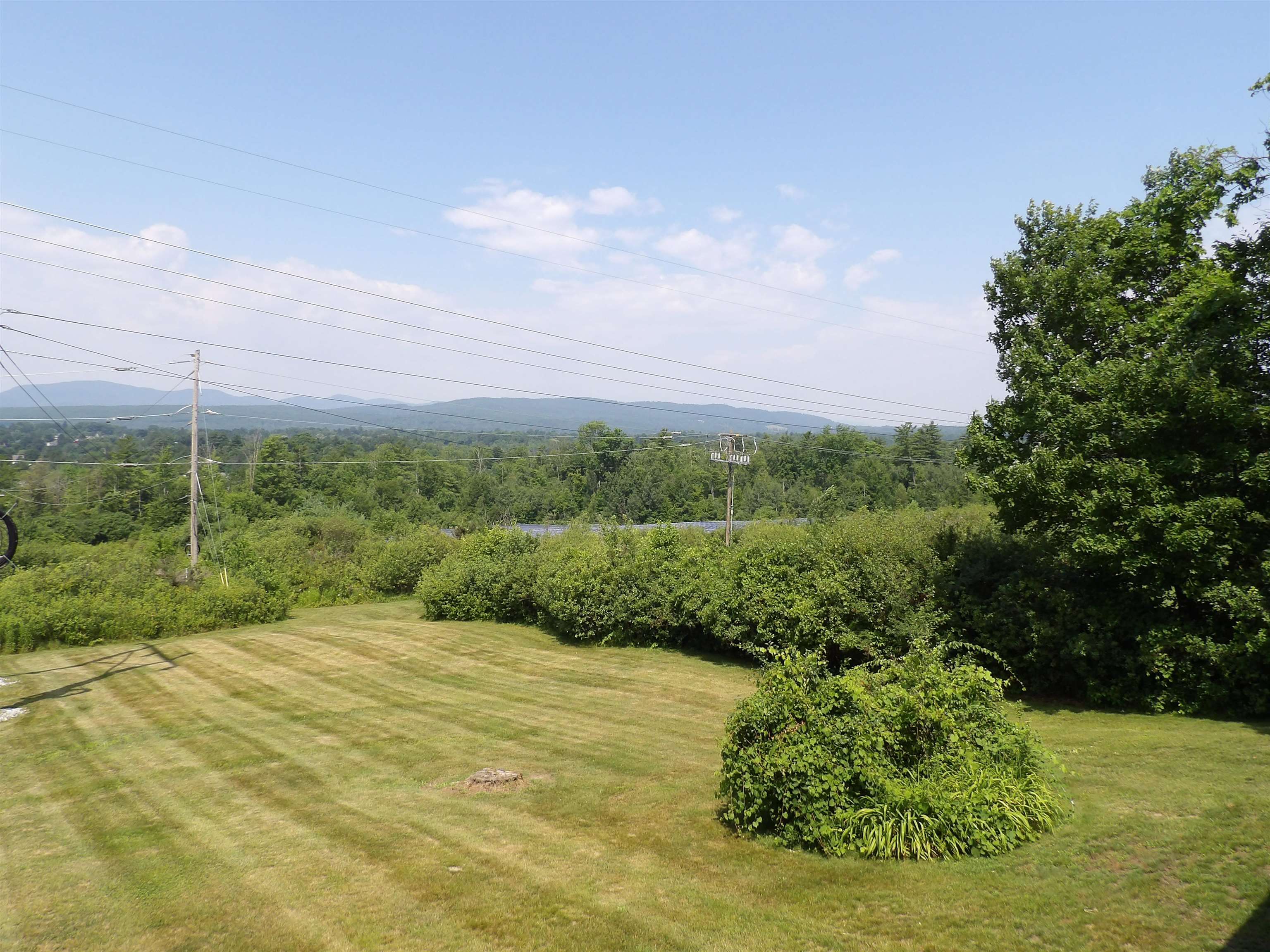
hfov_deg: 71.6
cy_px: 476
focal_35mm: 24
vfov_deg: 56.8
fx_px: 881
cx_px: 635
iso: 100
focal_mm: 4.3
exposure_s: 1/480
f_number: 4.6
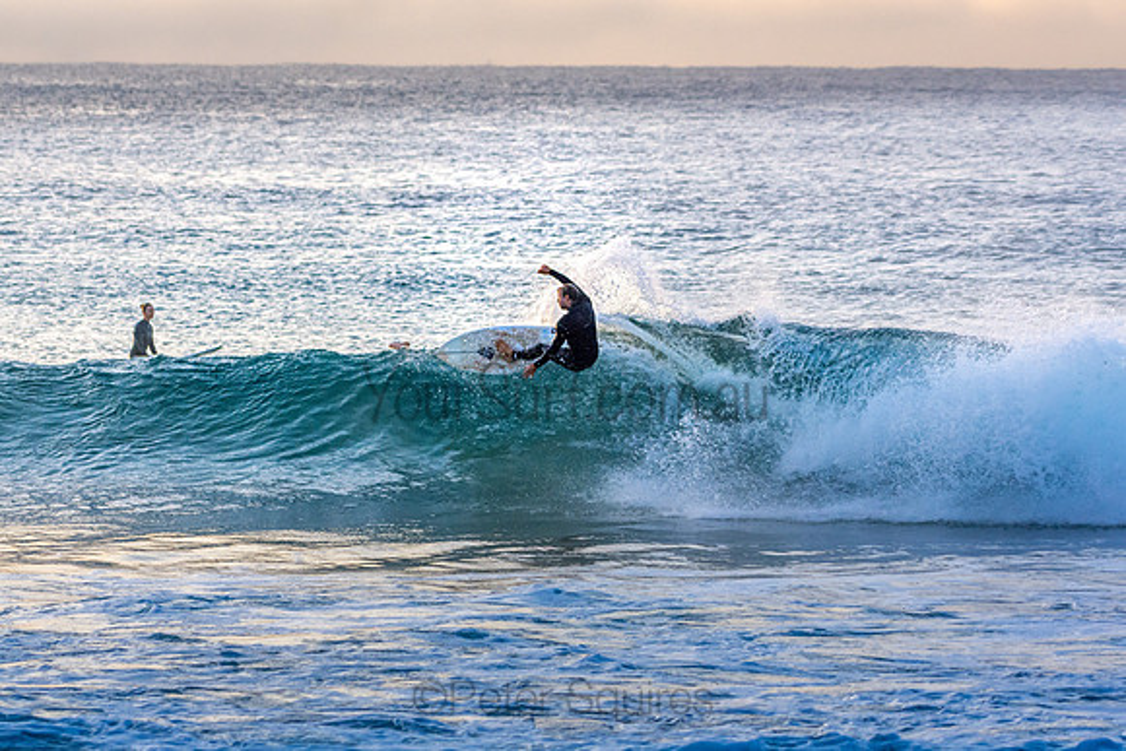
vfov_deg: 4.5
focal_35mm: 309
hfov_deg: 6.7
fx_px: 9662
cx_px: 563
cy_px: 376
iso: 640
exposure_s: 1/1250
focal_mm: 200
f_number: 5.6
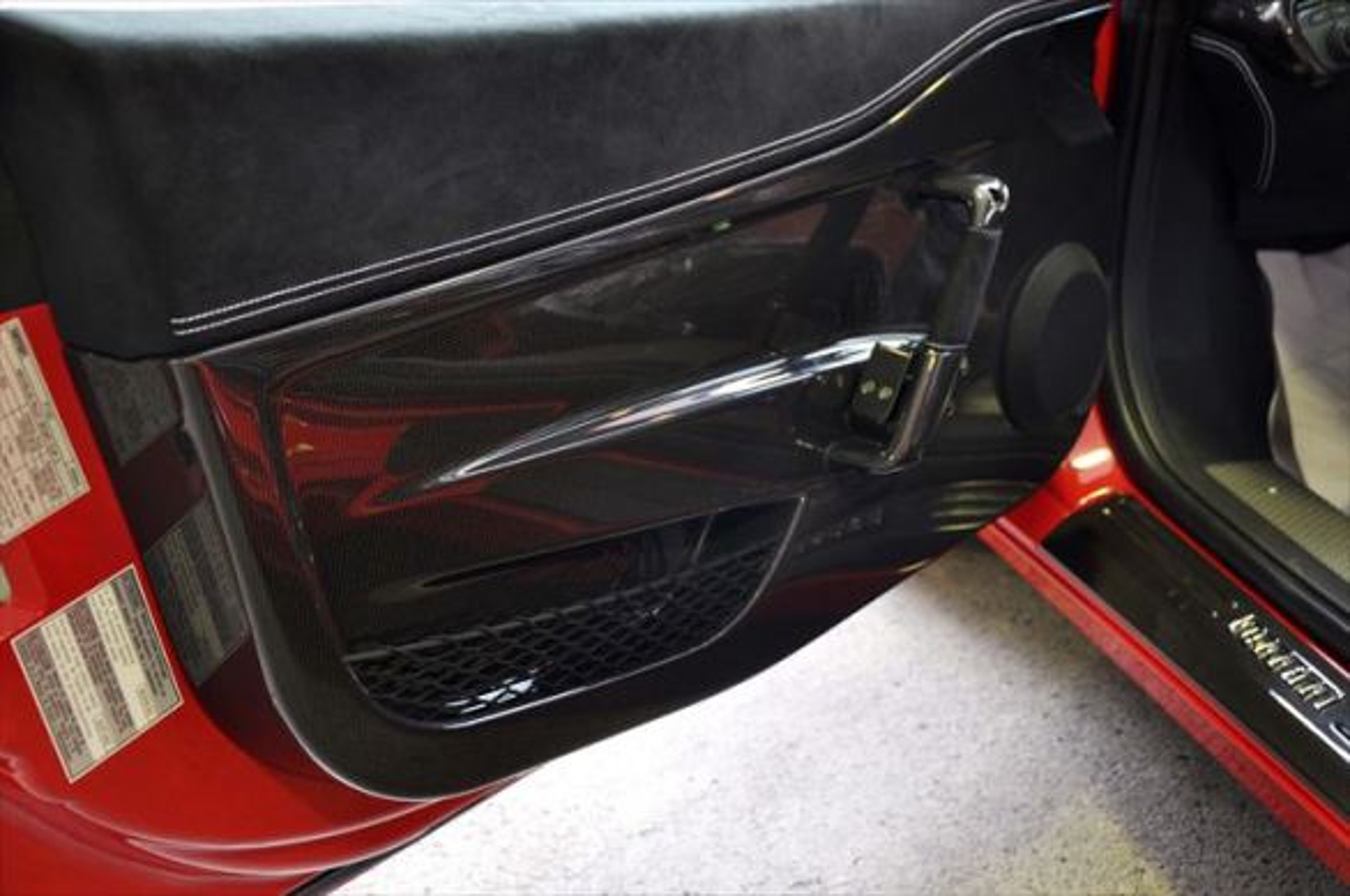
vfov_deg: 28.0
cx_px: 675
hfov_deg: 41.2
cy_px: 448
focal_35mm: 48
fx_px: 1798
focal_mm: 32
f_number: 4.2
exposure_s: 1/15
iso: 400
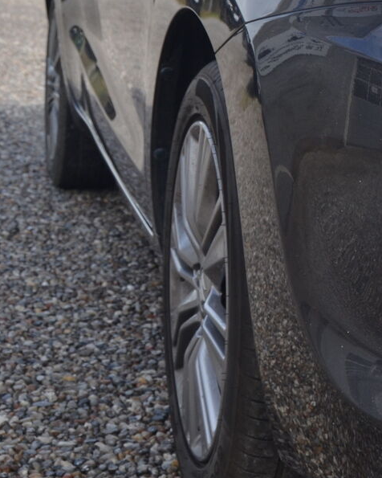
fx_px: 1413
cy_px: 75
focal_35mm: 100
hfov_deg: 14.0
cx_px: 640
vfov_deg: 18.9
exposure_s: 1/200
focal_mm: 22
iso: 100
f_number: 7.1
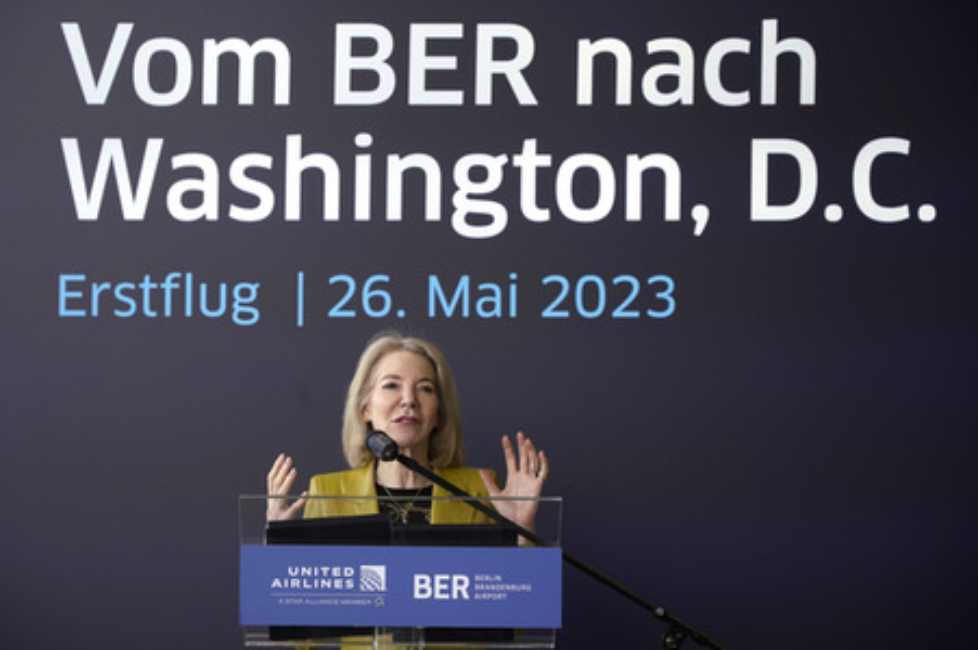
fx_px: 2715
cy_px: 325
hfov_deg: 20.4
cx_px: 489
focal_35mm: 100
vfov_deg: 13.7
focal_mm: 100
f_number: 5.6
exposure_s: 1/500
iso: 640
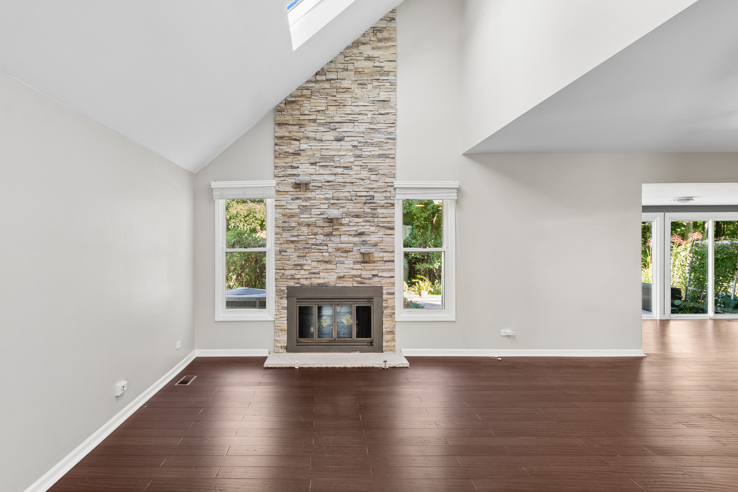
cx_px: 369
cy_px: 246
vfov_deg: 67.4
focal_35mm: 18
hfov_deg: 90.0
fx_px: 369
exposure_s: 1/6
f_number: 8
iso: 250
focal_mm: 12
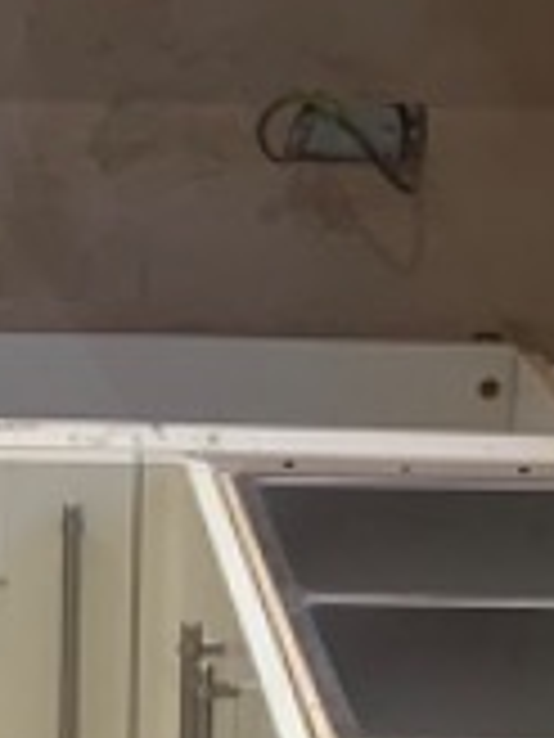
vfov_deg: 10.4
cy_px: 189
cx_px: -302
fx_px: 4054
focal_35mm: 190
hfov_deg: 7.7
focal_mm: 4.25
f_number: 1.8
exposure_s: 1/60
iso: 100
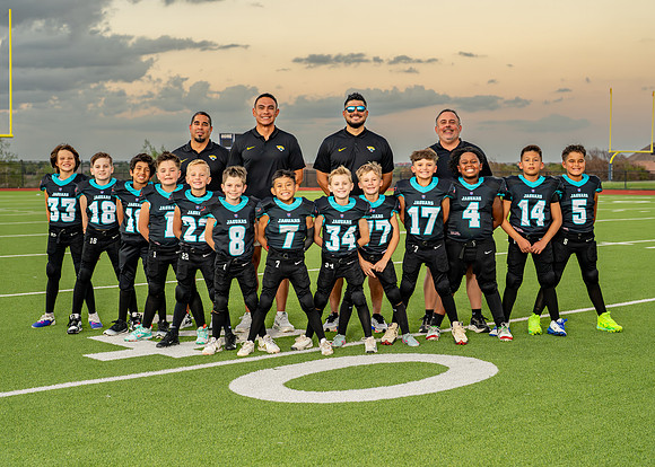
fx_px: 1145
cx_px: 308
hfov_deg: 31.9
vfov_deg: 23.1
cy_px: 249
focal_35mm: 62
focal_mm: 50
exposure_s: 1/400
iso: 800
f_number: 4
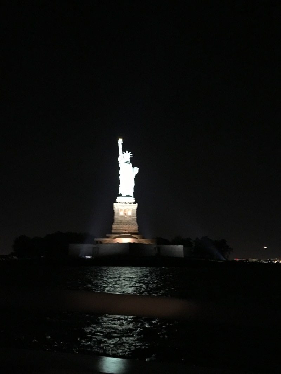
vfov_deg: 61.6
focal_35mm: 29
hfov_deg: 48.2
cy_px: 187
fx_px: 314
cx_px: 140
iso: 640
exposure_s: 1/15
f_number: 2.2
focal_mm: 4.15
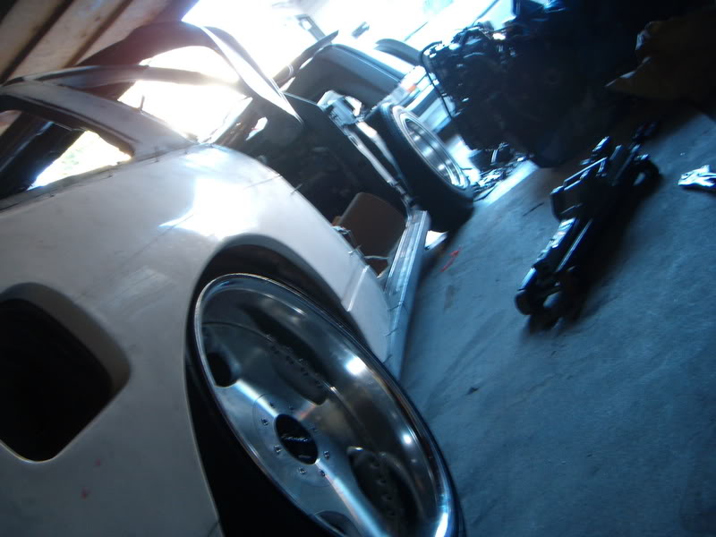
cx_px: 358
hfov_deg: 49.0
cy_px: 268
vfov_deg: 37.7
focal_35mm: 38
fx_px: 786
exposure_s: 1/10.4
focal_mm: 6.4
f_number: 3.5
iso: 100
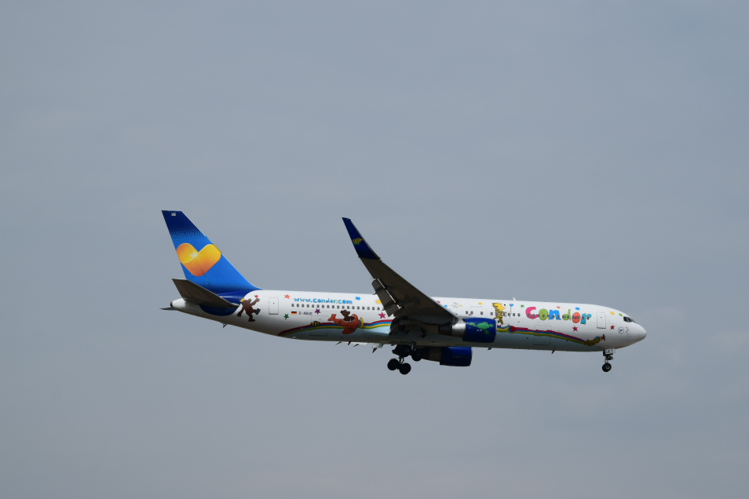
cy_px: 250
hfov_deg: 13.9
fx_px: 3079
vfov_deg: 9.3
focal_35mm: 148
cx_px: 374
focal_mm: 98
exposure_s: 1/1250
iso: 200
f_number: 10
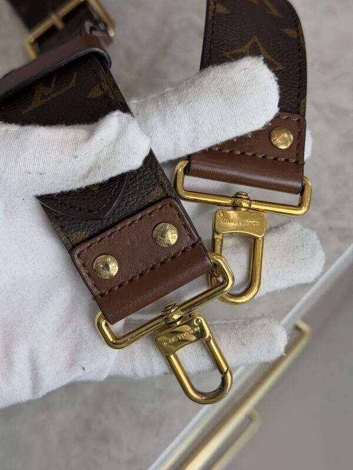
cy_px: 235
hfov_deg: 30.3
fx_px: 653
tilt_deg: -66.0
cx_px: 176
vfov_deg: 39.7
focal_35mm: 48
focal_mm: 6.76
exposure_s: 1/157
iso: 50
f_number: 1.78
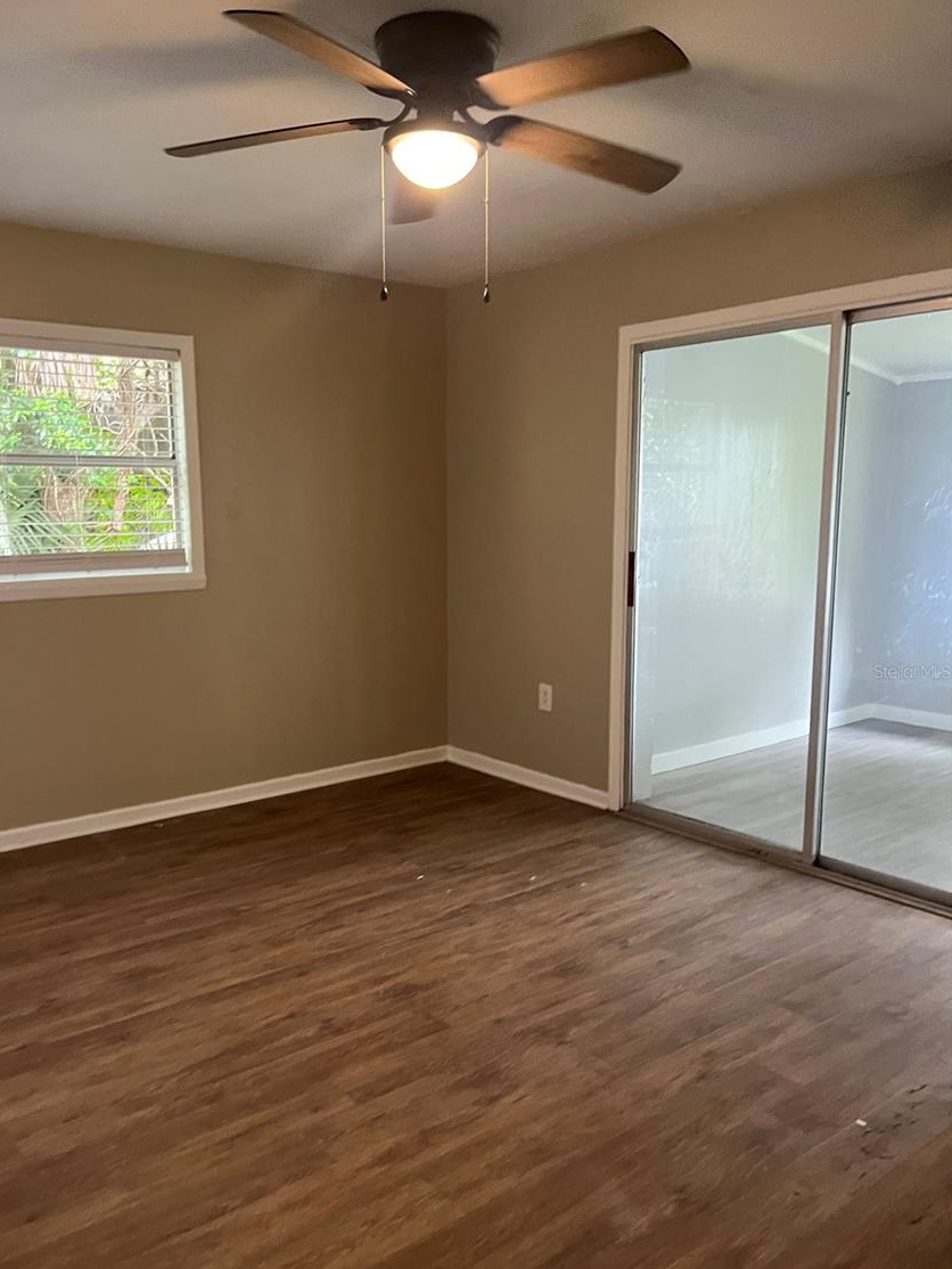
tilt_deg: -8.4
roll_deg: -0.3
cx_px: 442
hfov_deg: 49.7
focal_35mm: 28
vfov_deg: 63.4
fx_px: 1026
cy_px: 671
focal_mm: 5.1
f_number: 1.6
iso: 320
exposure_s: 1/60
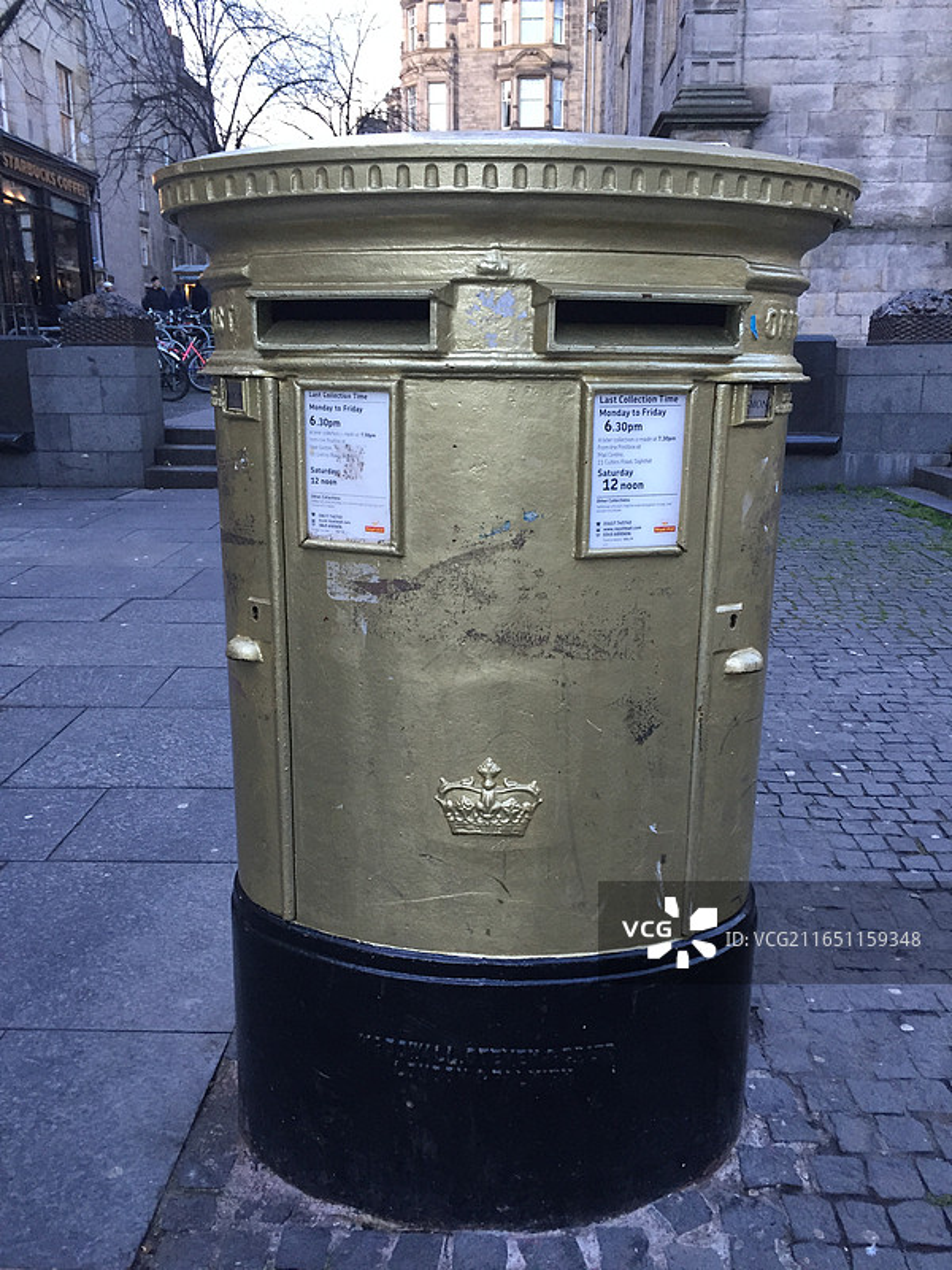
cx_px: 476
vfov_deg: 61.7
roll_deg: +0.2
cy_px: 635
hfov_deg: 48.2
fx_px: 1063
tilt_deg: -14.3
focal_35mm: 29
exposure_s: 1/30
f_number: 2.2
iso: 50
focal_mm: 4.15
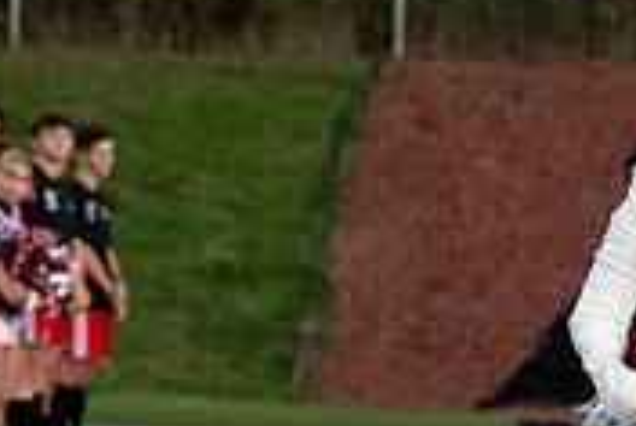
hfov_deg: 5.1
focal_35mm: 401
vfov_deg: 3.4
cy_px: 356
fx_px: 7096
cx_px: 1023
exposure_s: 1/250
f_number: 5.6
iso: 1000
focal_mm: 122
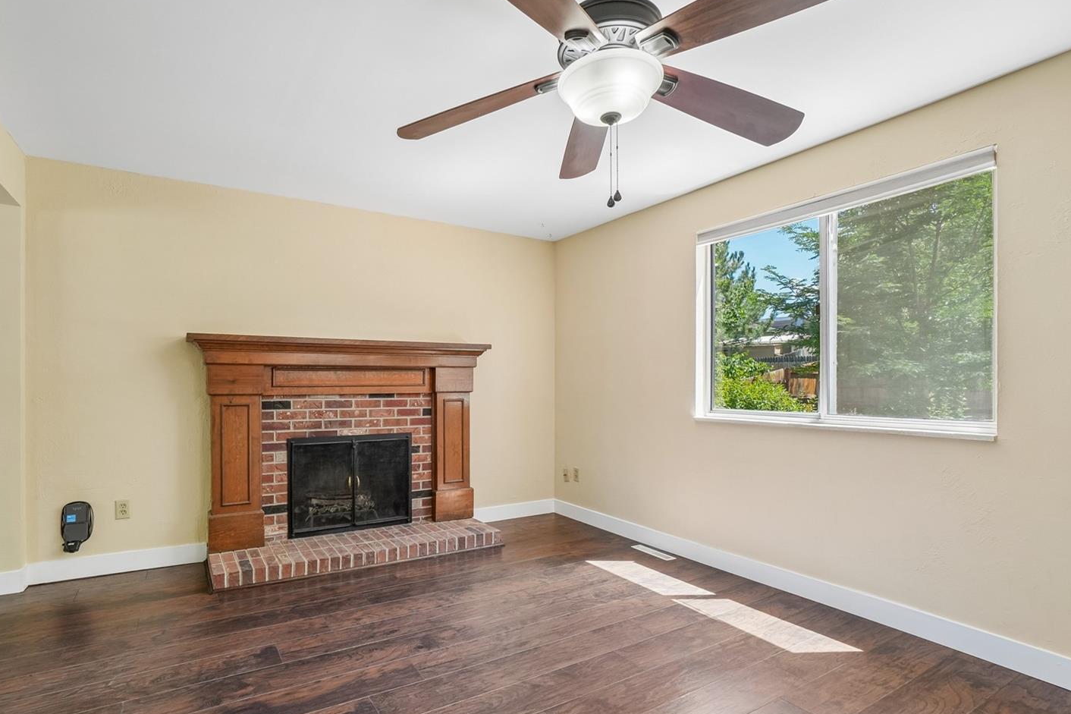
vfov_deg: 70.3
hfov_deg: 93.2
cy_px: 382
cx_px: 504
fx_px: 506
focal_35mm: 17
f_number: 8
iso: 400
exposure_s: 1/40
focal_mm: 10
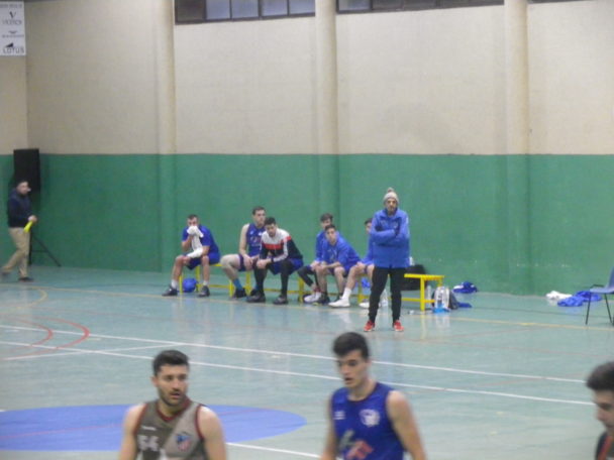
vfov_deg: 10.3
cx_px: 307
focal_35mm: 144
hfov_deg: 13.7
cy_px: 230
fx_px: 2554
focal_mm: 25.8
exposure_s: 1/20
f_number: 5.3
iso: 800
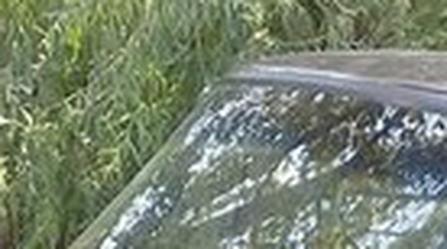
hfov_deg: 13.1
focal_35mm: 162
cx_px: 450
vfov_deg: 7.0
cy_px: 622
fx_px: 1916
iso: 50
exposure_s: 1/185
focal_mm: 3.3
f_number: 2.2
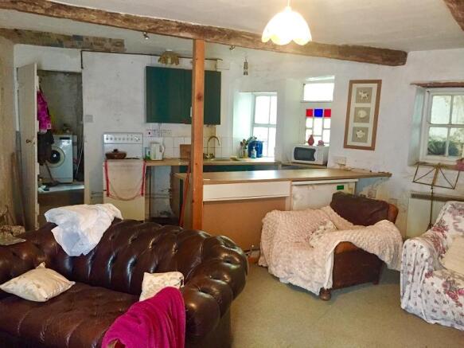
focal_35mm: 29
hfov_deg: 61.7
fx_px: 389
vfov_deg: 48.2
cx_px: 232
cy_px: 174
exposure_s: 1/25
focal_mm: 4.15
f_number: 2.2
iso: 250
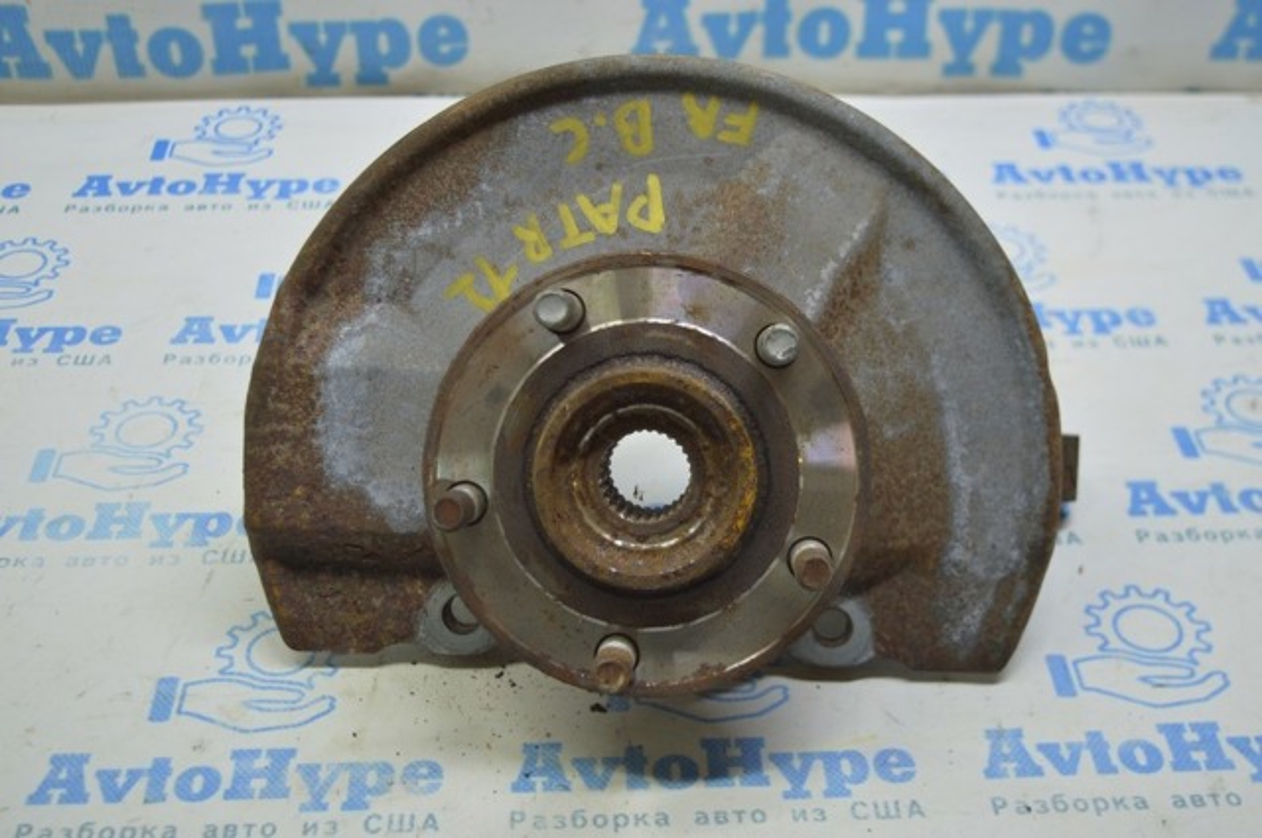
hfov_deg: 41.2
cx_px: 631
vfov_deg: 28.0
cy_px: 419
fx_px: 1681
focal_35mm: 48
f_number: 4.5
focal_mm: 32
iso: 400
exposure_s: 1/40
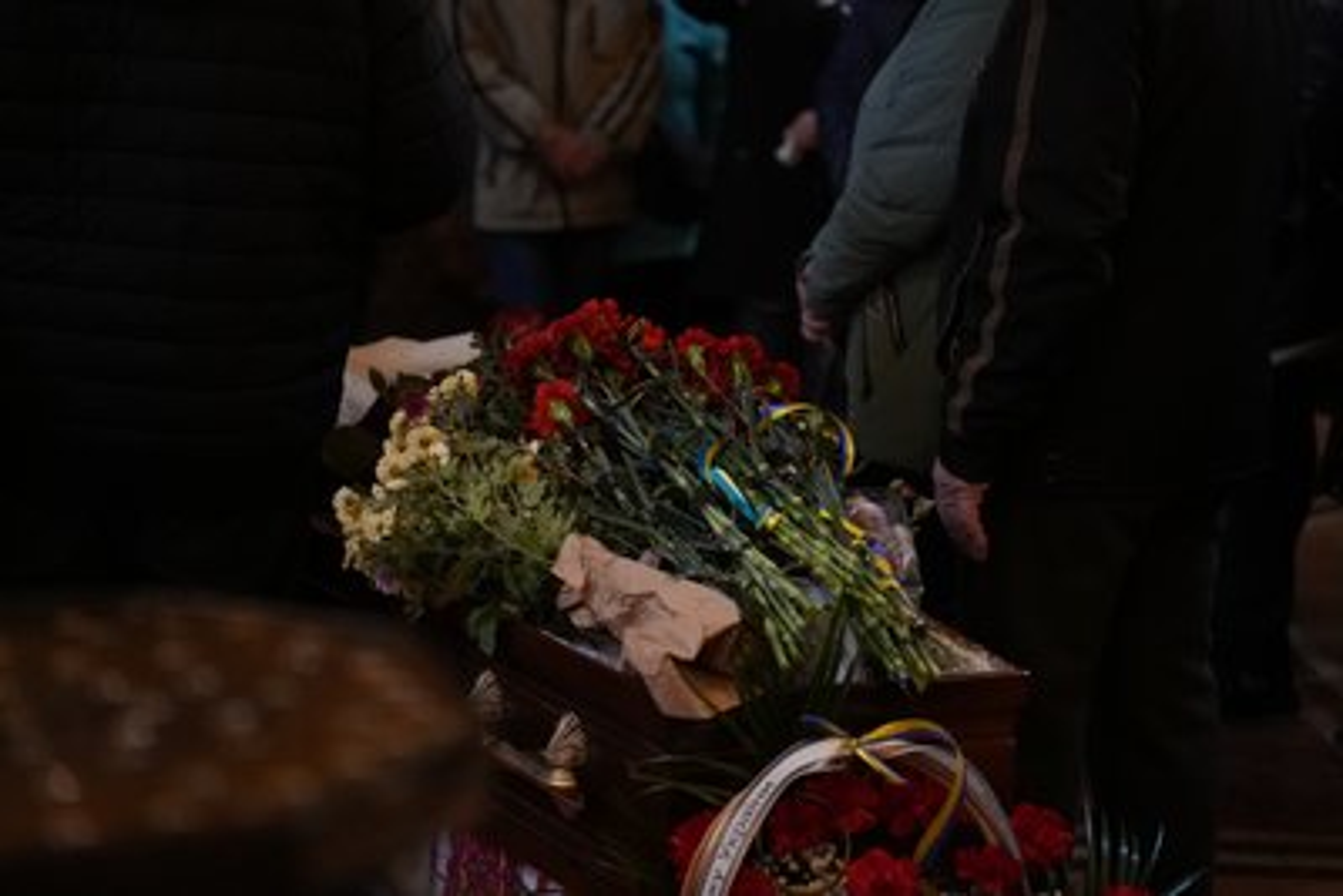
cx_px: 672
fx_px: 2799
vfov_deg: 18.2
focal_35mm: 75
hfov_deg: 27.0
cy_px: 448
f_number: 2.8
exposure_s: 1/500
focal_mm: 75
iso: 10000
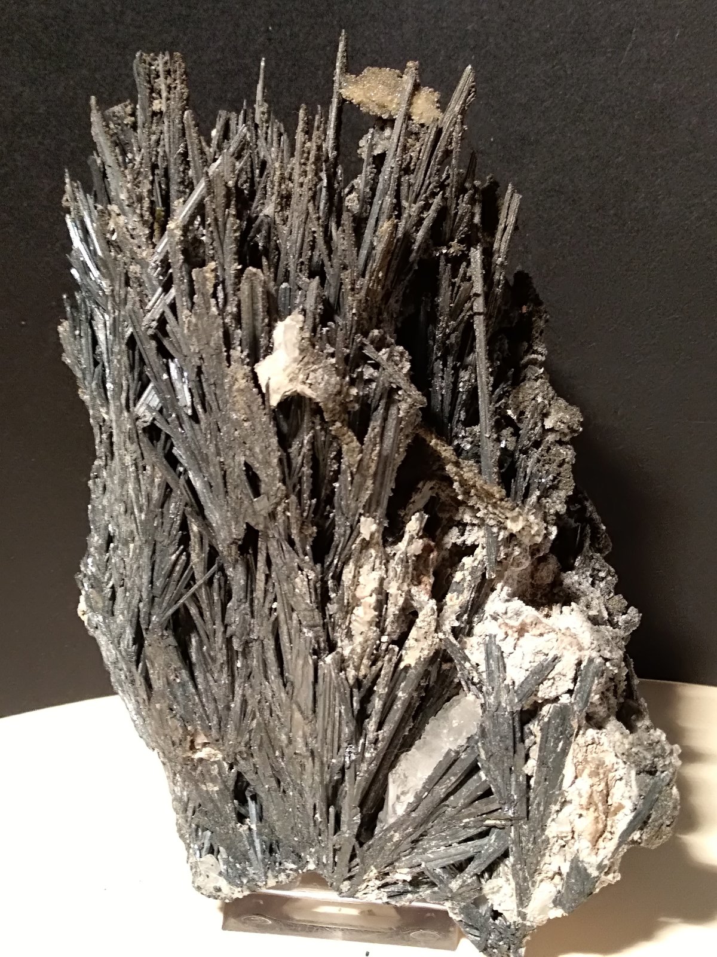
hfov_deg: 53.1
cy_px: 478
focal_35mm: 26
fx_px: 718
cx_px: 358
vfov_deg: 67.3
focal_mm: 3.54
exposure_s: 1/33.3
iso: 295
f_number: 2
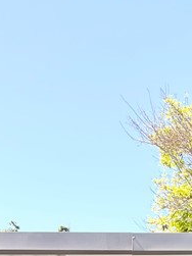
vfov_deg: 16.5
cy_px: 412
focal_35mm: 106
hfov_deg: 13.8
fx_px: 785
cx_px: 176
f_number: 1.6
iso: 50
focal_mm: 5.96
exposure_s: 1/1217
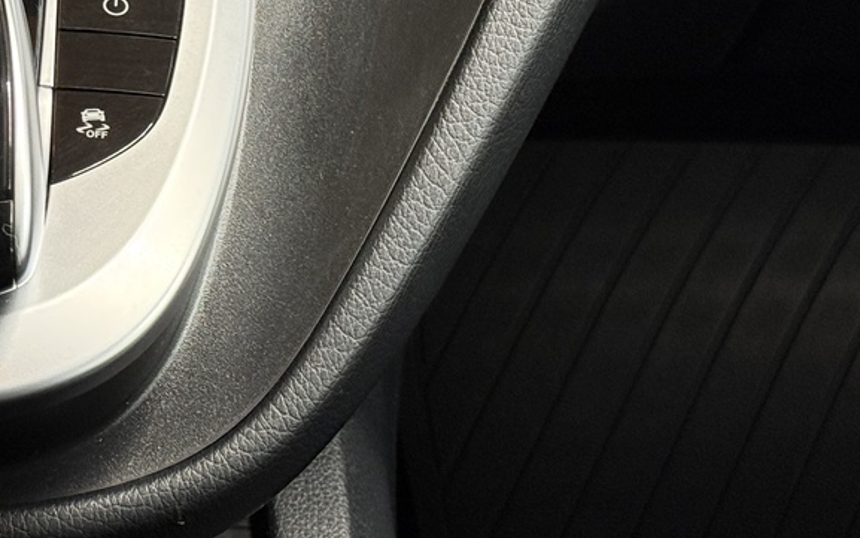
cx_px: -97
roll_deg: -0.5
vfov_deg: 10.2
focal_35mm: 127
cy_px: -103
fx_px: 2977
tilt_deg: -34.4
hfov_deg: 16.0
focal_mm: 6.76
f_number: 1.78
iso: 250
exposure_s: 1/39
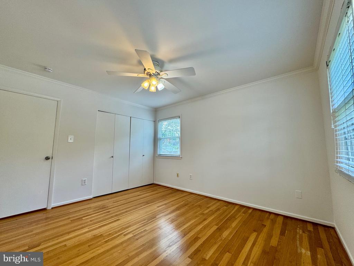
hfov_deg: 102.1
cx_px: 177
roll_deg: -0.1
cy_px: 133
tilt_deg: +6.9
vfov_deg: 85.7
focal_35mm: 14
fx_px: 143
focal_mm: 2.22
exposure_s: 1/120
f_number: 2.2
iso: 80
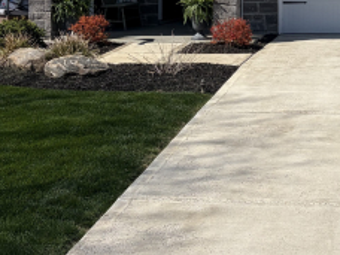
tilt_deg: -0.1
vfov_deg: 18.6
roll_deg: +1.2
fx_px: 746
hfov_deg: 25.1
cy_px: -30
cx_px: 290
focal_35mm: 76
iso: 64
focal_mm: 5.96
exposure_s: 1/6993
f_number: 1.6
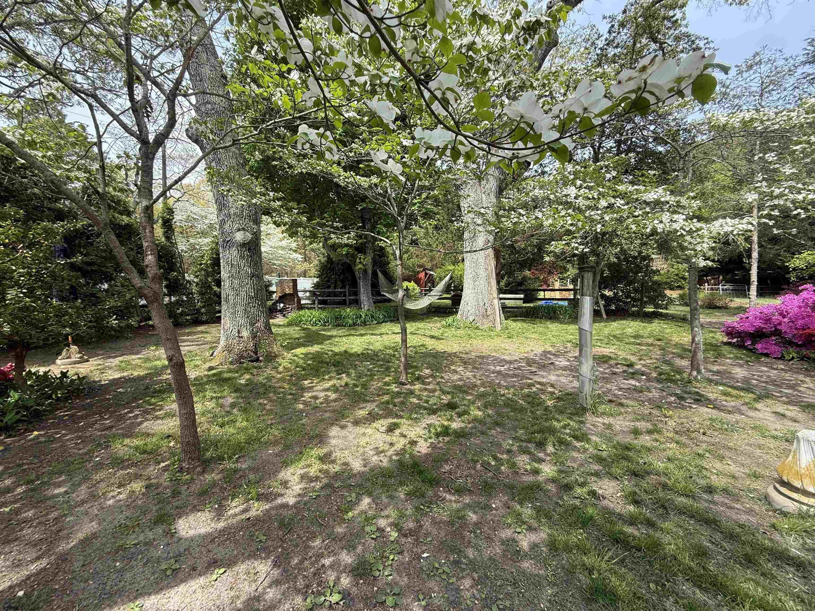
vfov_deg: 85.7
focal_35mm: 14
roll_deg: -0.7
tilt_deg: -1.4
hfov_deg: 102.1
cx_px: 408
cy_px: 306
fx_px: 330
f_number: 2.2
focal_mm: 2.22
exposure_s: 1/494
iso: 50
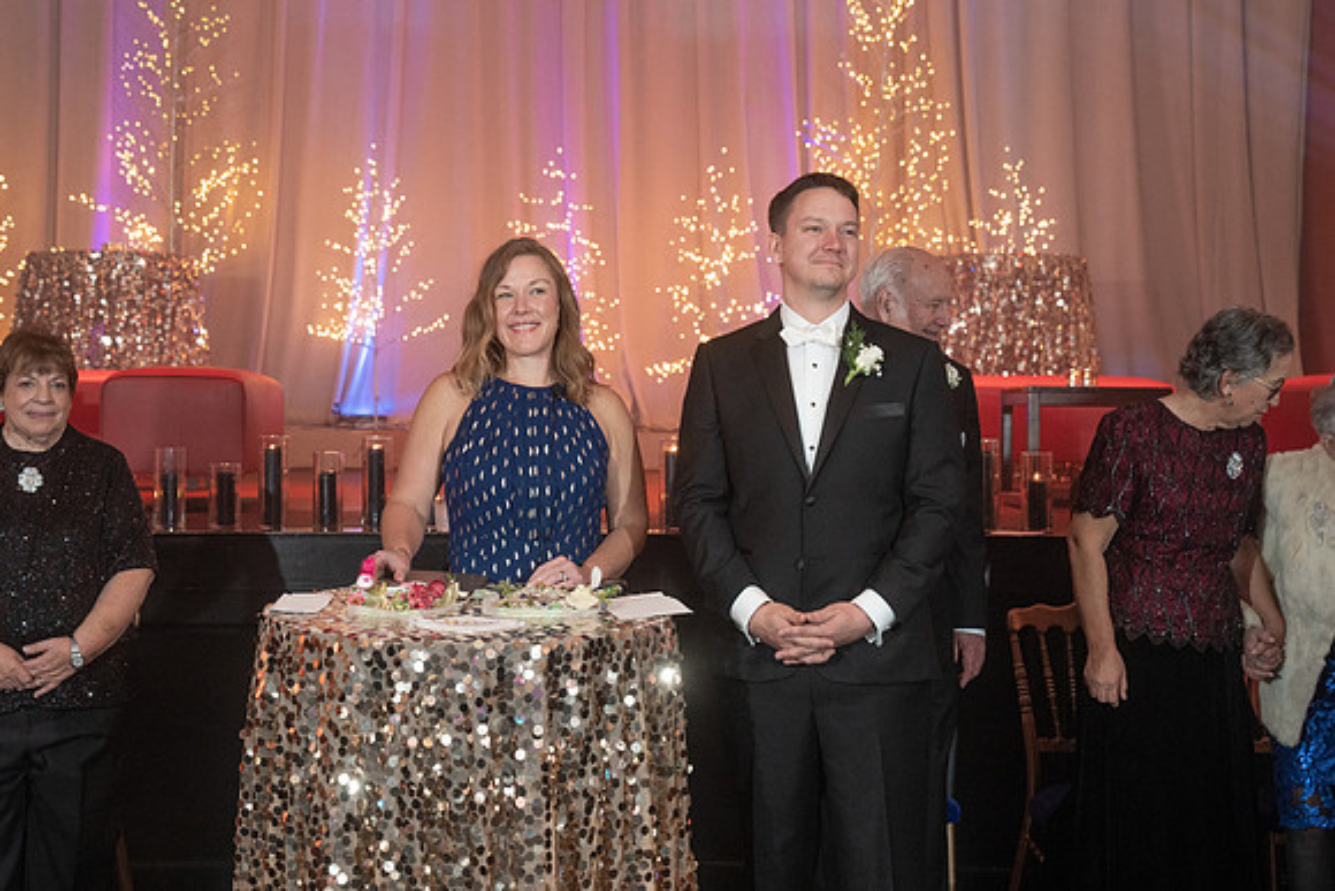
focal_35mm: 60
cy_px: 449
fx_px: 2210
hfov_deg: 33.5
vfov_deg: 22.8
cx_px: 559
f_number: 4
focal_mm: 51
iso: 2500
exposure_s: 1/160
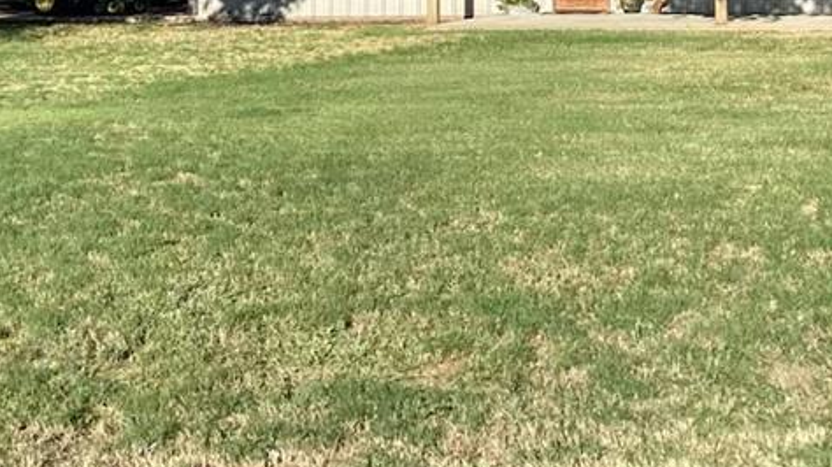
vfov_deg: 15.7
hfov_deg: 28.3
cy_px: -126
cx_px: 686
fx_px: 1610
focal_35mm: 73
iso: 25
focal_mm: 3.3
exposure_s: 1/947
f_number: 2.4
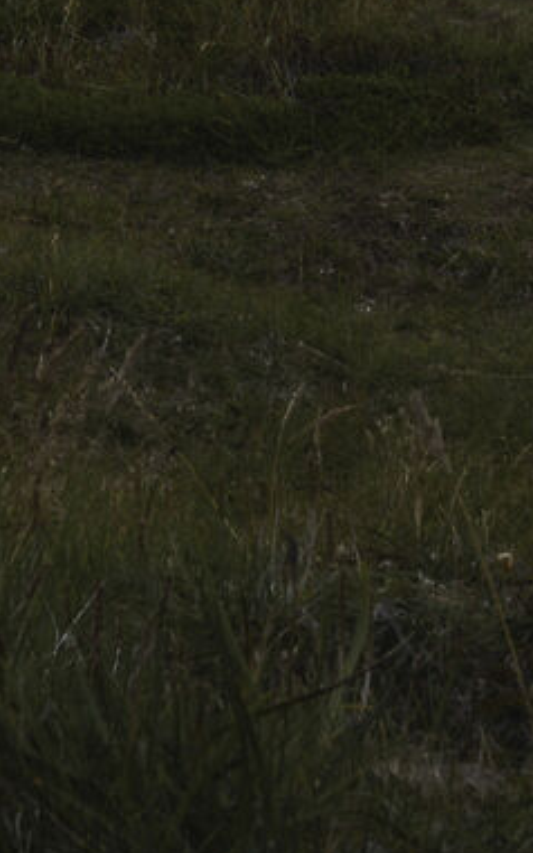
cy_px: -1301
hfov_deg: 8.5
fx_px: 3581
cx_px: 120
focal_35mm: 154
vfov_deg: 11.1
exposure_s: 1/80
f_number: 14
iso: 100
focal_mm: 24
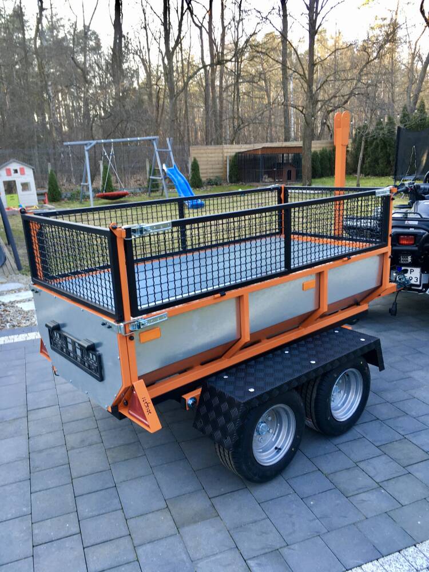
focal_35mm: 29
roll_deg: +1.3
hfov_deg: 48.2
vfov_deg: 61.7
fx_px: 479
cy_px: 286
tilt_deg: -12.6
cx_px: 214
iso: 32
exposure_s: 1/50
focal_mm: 4.15
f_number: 2.2
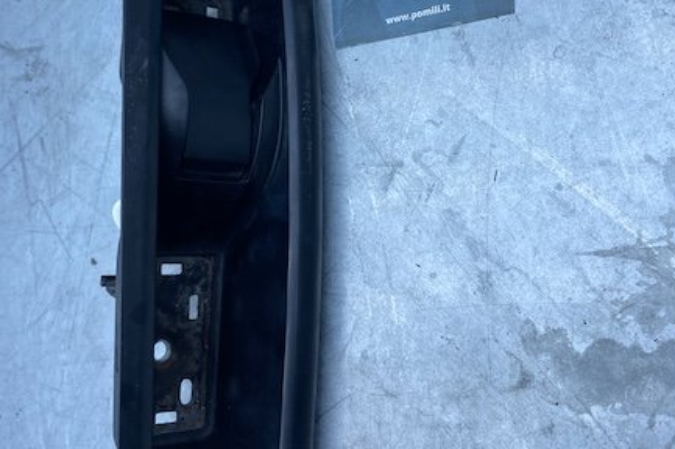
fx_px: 749
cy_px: 75
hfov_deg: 48.5
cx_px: 323
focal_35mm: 40
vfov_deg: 32.2
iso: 32
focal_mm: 4.25
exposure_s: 1/742
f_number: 1.8
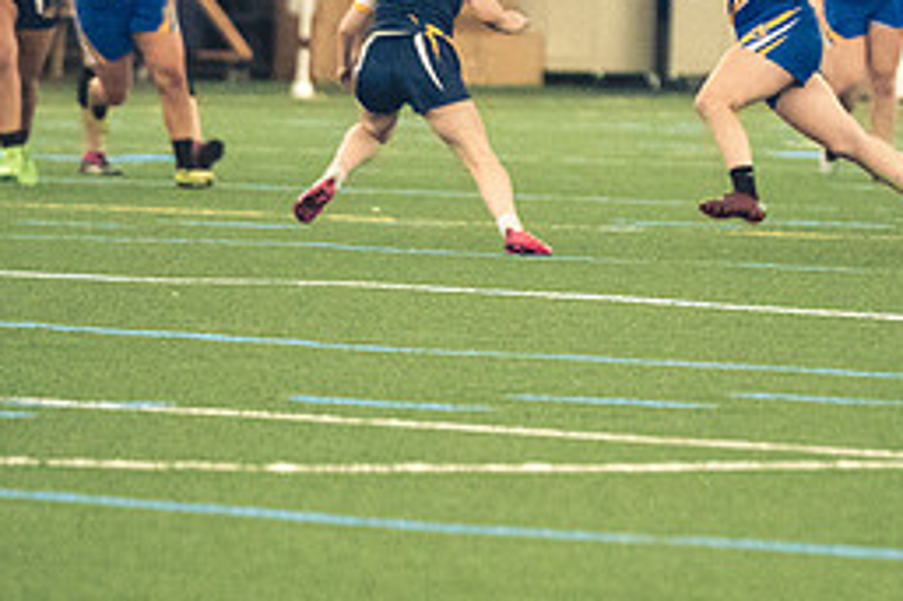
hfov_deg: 3.0
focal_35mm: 678
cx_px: 615
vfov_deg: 2.0
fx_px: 16995
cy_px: 295
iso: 12800
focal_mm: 200
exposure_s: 1/500
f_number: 2.8
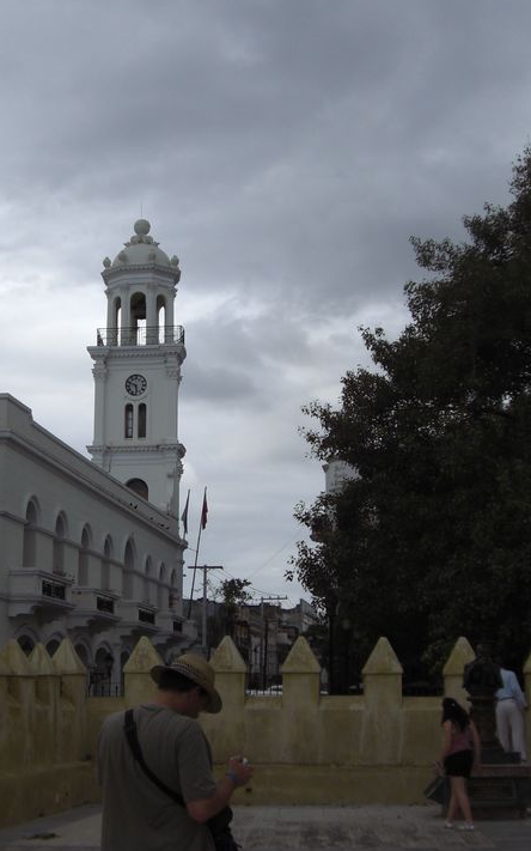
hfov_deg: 22.2
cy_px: 415
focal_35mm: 58
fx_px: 1344
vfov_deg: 35.1
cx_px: 167
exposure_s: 1/200
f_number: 8
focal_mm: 6.2
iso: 64
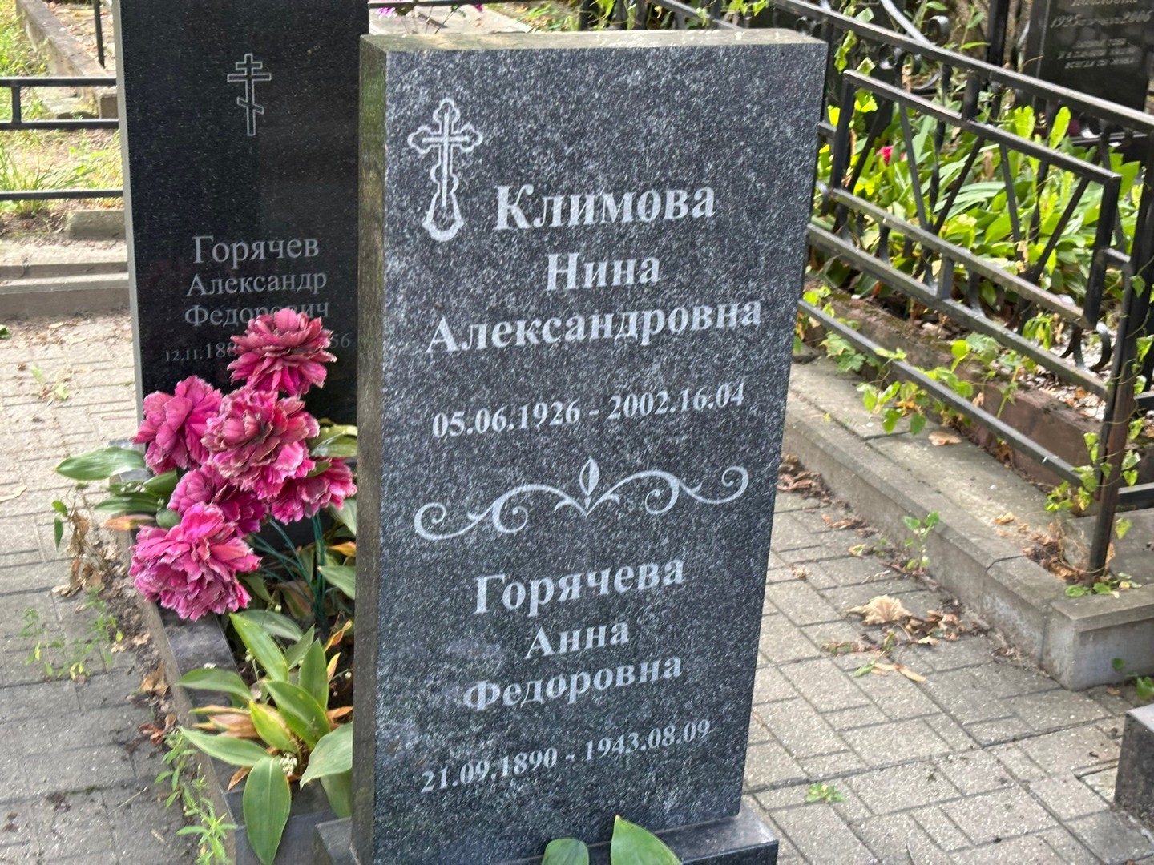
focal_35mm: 52
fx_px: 1734
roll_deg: +0.0
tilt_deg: -23.8
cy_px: 432
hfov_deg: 36.8
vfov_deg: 28.0
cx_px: 577
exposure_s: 1/60
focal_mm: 5.96
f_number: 1.6
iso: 64
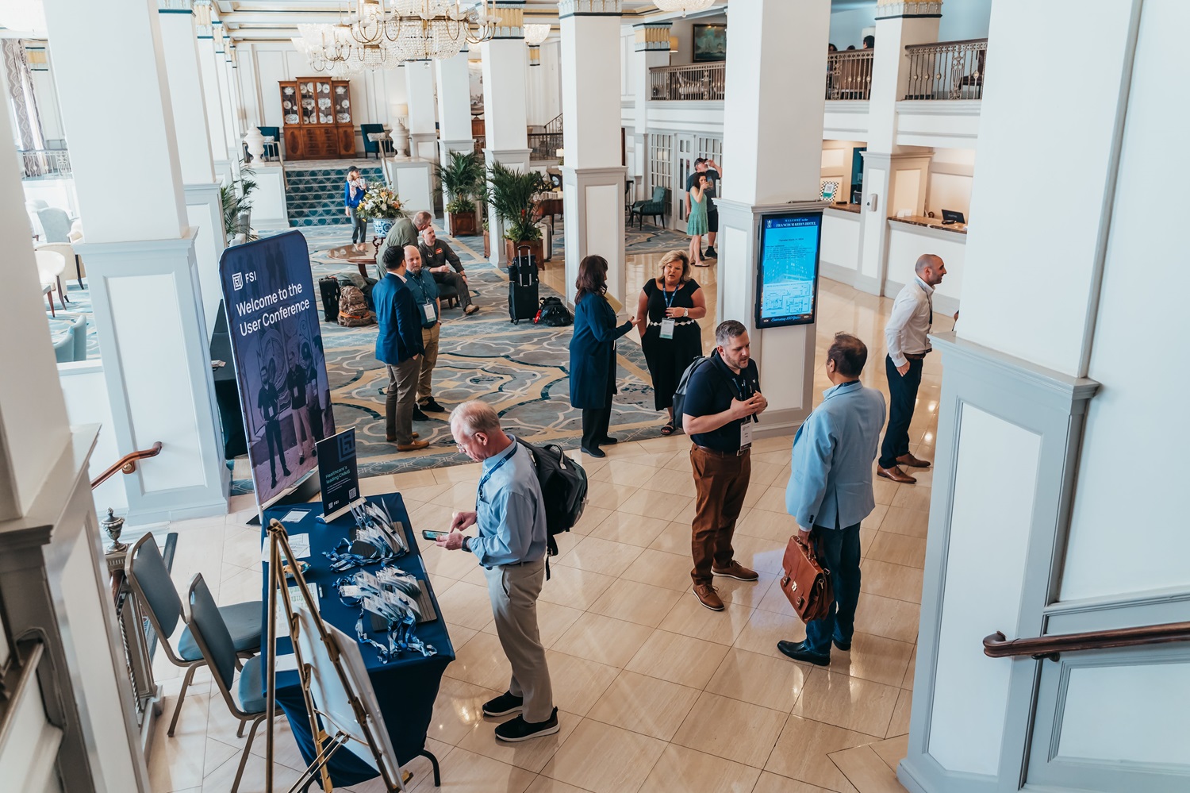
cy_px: 396
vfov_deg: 46.4
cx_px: 595
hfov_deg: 65.5
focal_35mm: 28
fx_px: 925
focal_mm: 28
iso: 1250
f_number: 4
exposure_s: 1/160
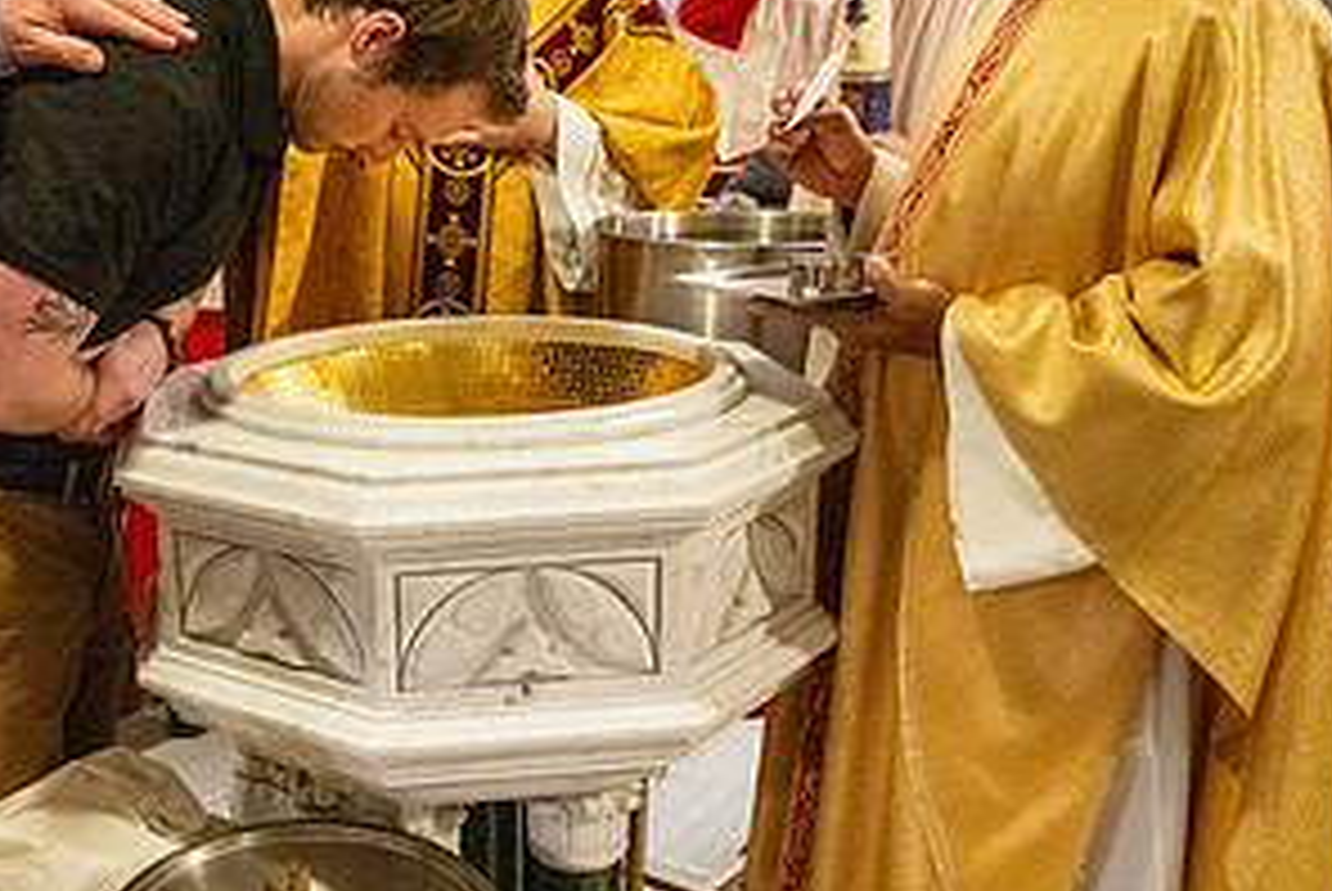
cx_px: 396
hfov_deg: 41.1
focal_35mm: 47
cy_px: 547
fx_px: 1741
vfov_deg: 28.6
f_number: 4.5
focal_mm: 24
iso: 5000
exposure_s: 1/60
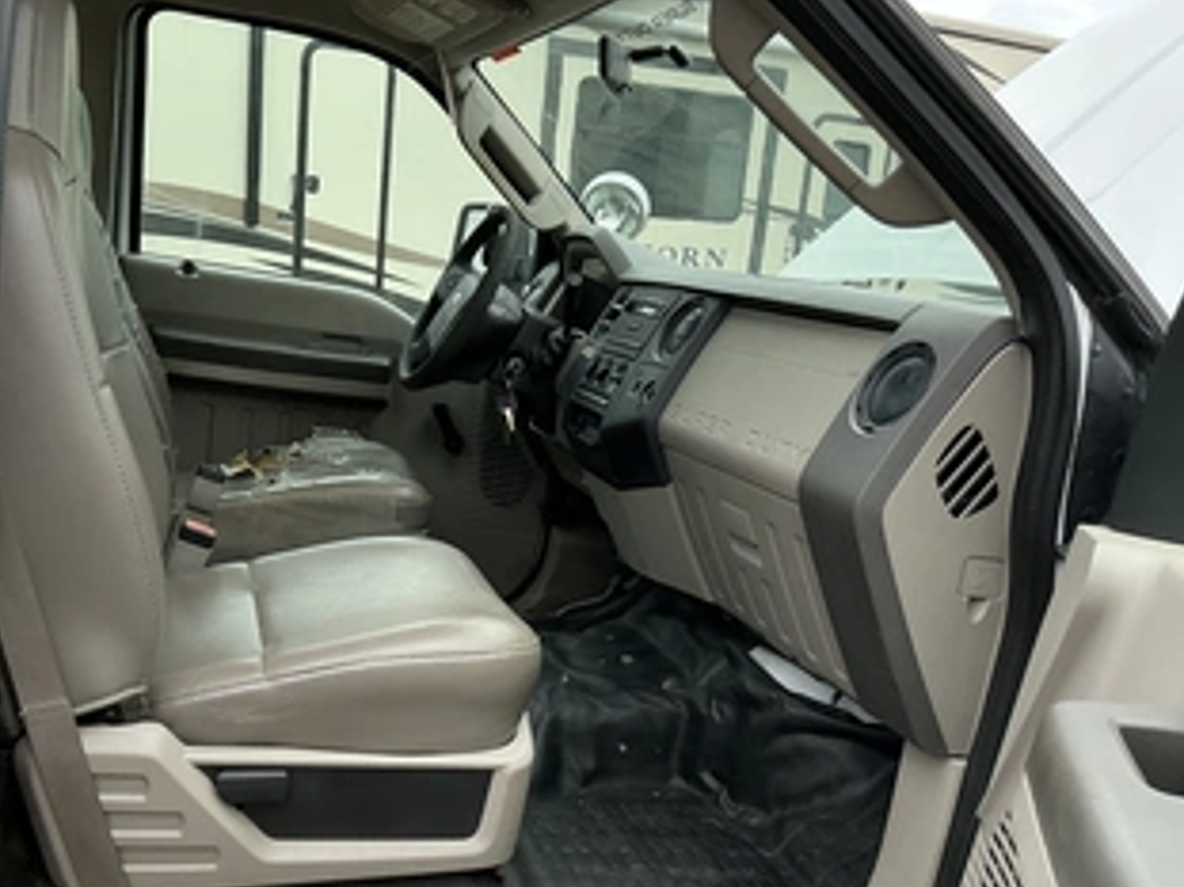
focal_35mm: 36
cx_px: 461
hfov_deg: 51.0
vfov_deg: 39.3
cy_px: 567
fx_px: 1231
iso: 25
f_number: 1.8
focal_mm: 3
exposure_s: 1/342
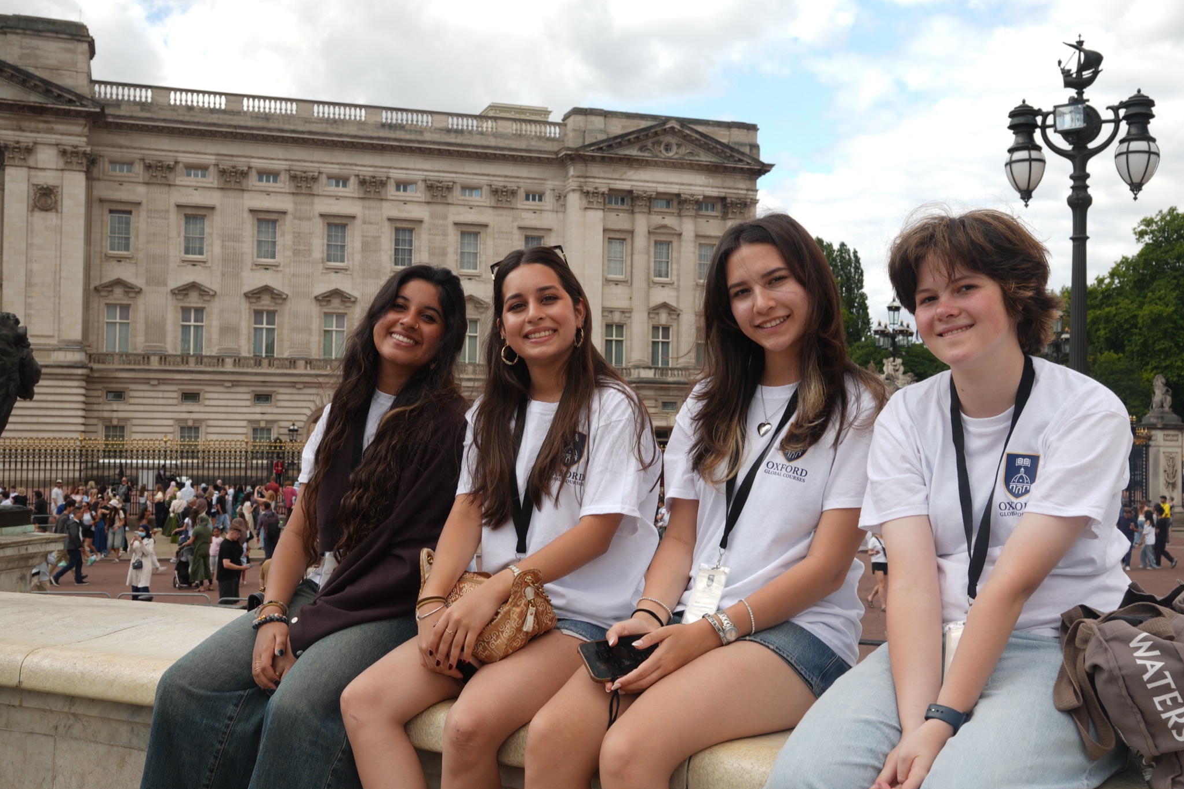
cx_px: 628
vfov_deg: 31.9
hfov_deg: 46.4
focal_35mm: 42
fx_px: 1381
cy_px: 410
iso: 64
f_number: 7.1
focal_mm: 26
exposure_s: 1/50
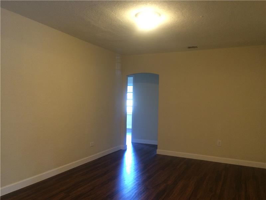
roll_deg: -1.9
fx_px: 223
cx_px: 133
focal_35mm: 29
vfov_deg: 48.2
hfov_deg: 61.7
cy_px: 100
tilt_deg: -0.2
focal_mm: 4.15
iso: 200
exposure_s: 1/30
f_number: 2.2
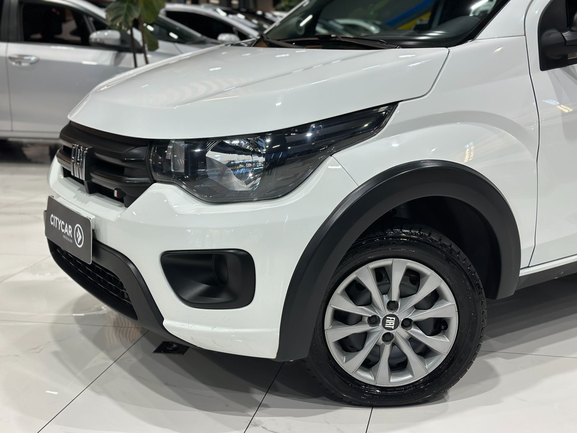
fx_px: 800
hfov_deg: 39.7
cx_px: 288
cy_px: 216
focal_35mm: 48
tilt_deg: -12.9
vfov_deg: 30.3
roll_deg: +0.9
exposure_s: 1/120
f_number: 1.78
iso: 100
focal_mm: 6.86
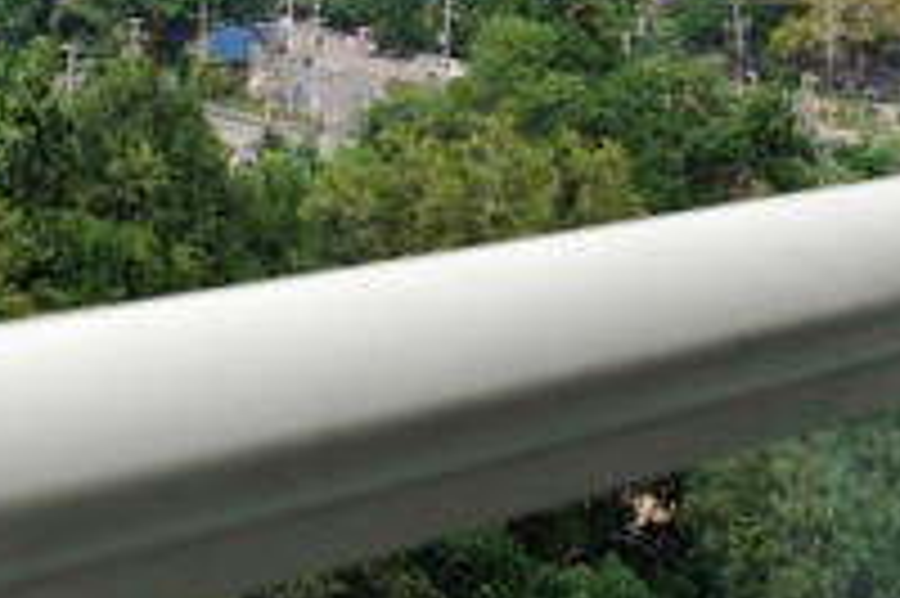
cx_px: 135
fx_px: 1798
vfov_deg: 17.7
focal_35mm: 72
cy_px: -175
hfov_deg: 27.3
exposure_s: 1/140
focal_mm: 16
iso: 200
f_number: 5.6
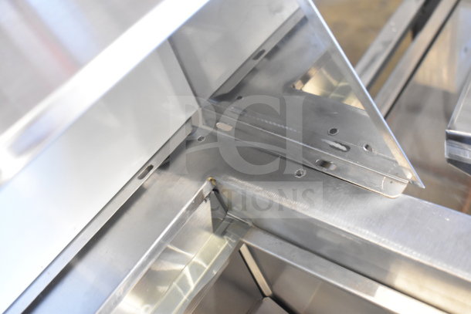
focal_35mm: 39
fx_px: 510
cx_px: 236
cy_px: 157
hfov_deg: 49.5
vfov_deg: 34.2
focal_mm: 26
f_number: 4
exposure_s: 1/40
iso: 2800
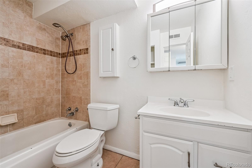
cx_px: 126
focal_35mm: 14
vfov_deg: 81.2
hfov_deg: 104.3
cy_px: 84
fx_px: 98
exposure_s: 1/8
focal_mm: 14
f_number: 10
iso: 400
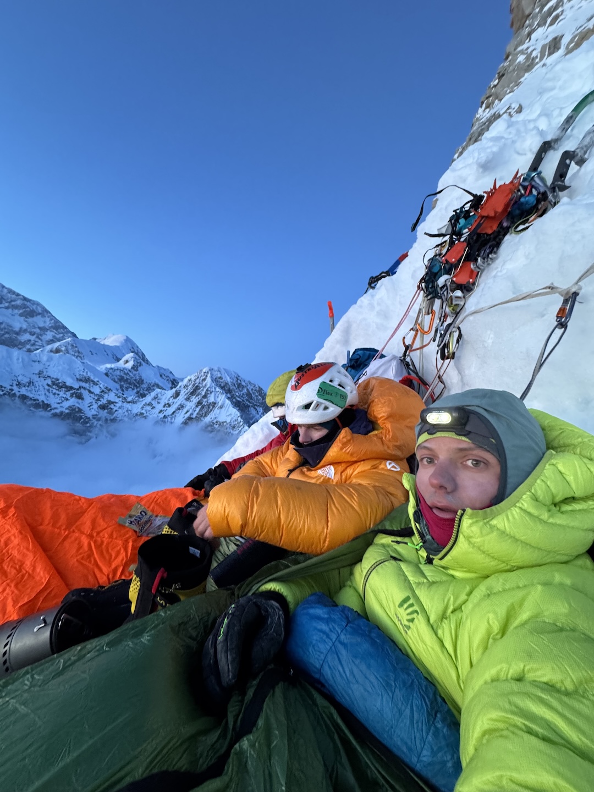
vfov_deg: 102.1
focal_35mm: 14
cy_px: 396
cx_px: 297
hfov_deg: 85.7
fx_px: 320
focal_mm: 2.22
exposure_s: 1/41
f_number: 2.2
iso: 320
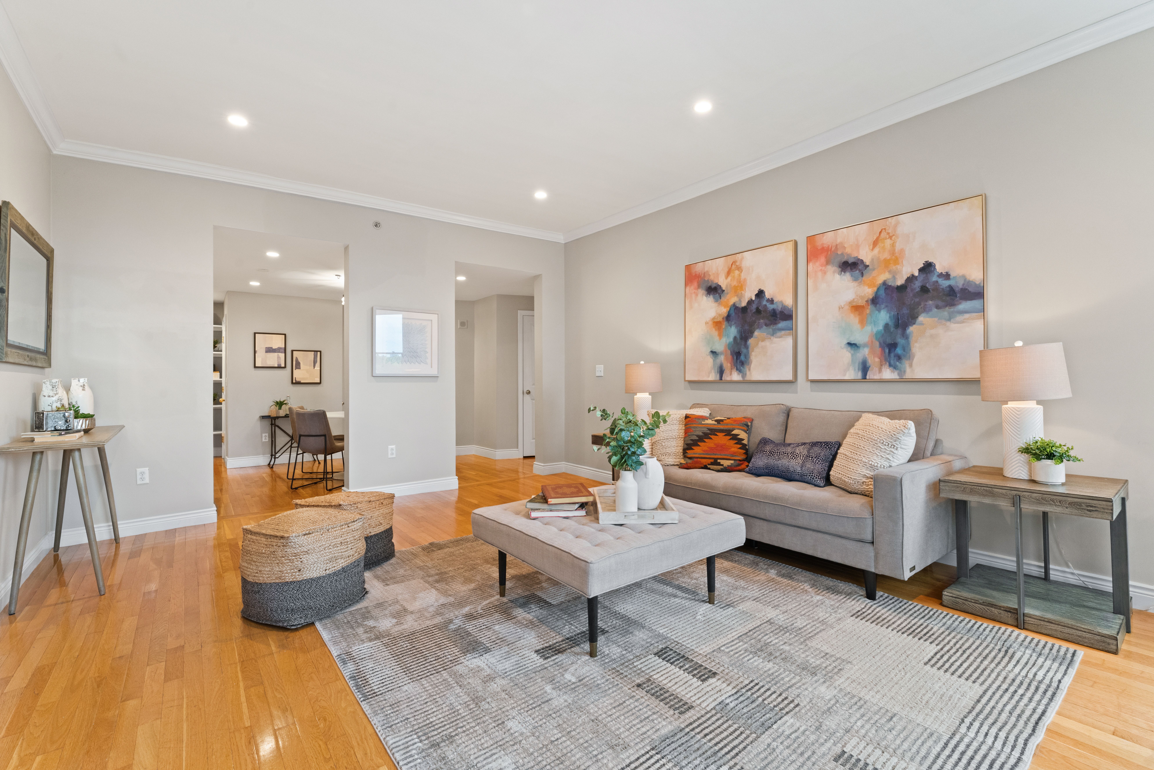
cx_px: 577
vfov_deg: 75.9
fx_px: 494
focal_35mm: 15
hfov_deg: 98.9
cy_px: 385
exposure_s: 1.3
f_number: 11
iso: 1600
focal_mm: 15.4
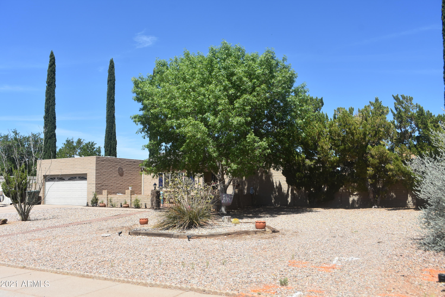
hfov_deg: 61.9
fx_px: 371
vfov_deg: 43.6
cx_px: 222
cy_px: 148
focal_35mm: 30
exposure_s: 1/500
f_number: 8
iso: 180
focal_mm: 20
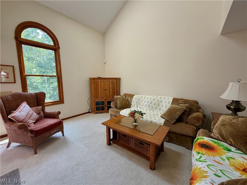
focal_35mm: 14
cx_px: 124
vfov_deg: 85.7
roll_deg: +1.3
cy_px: 92
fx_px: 100
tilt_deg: -6.7
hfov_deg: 102.1
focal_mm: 2.22
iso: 125
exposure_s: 1/121
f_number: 2.2
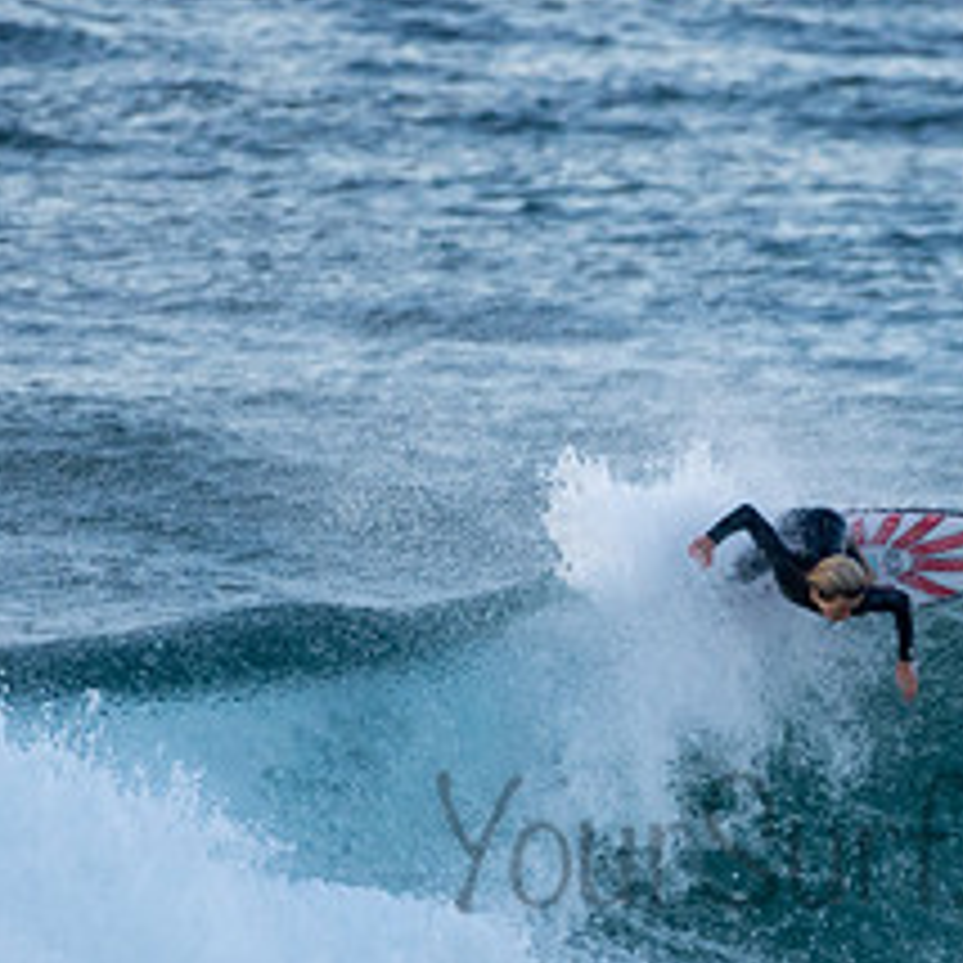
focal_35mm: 1729
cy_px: 803
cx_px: 900
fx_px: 54419
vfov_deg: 1.0
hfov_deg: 1.0
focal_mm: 500
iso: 1100
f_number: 5.6
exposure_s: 1/1250
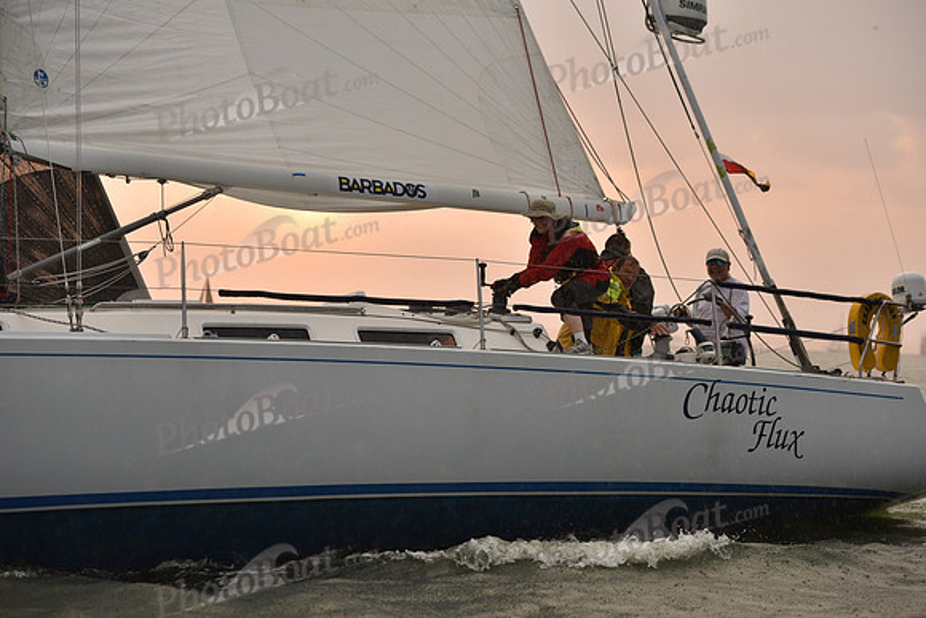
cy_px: 309
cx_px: 463
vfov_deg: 13.4
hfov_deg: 20.0
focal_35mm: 102
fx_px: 2624
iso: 400
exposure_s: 1/500
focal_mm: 102
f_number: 4.5
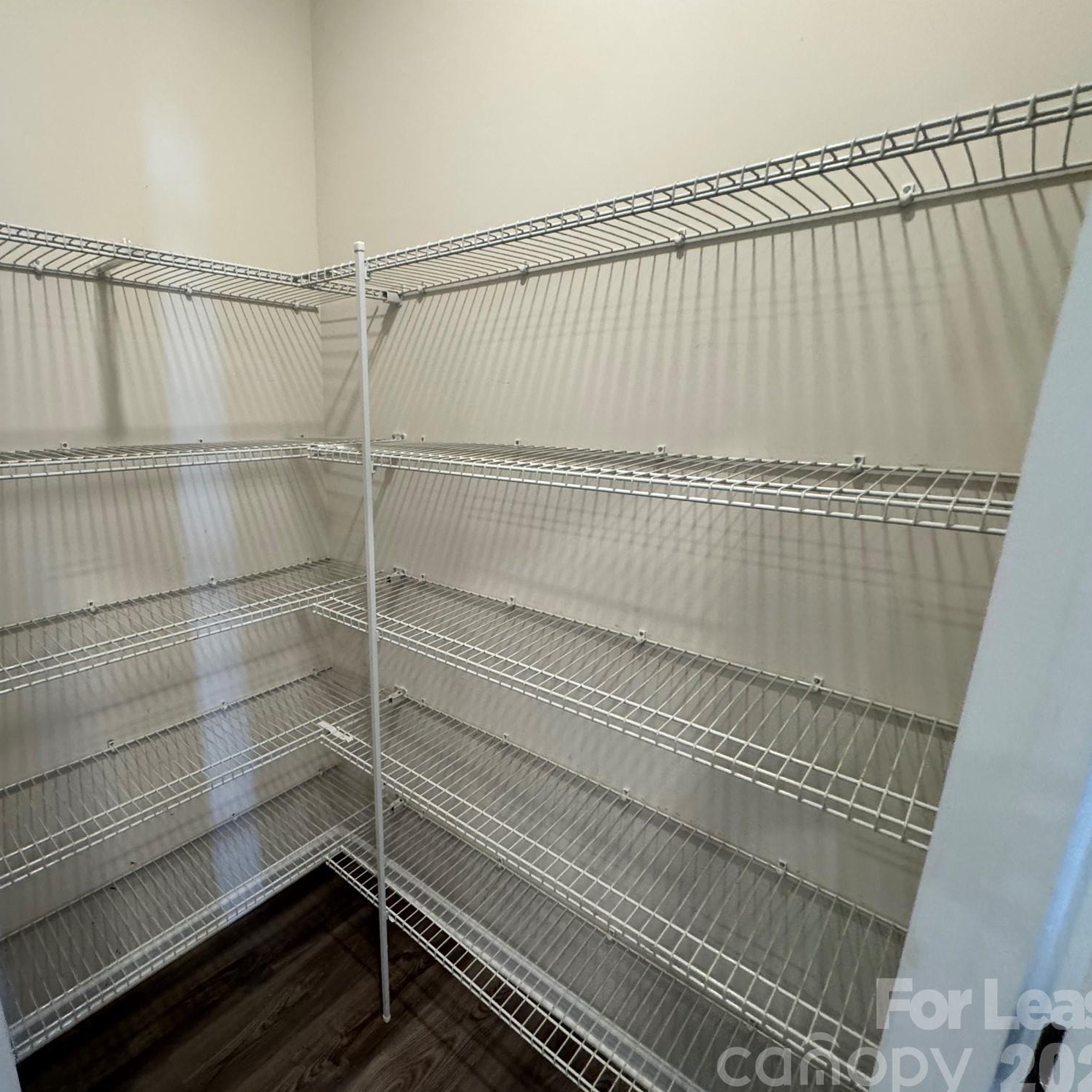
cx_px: 408
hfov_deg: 82.3
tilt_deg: -20.3
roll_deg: +0.1
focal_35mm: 17
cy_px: 560
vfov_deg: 84.0
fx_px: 607
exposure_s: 1/120
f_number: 2.2
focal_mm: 2.22
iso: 320
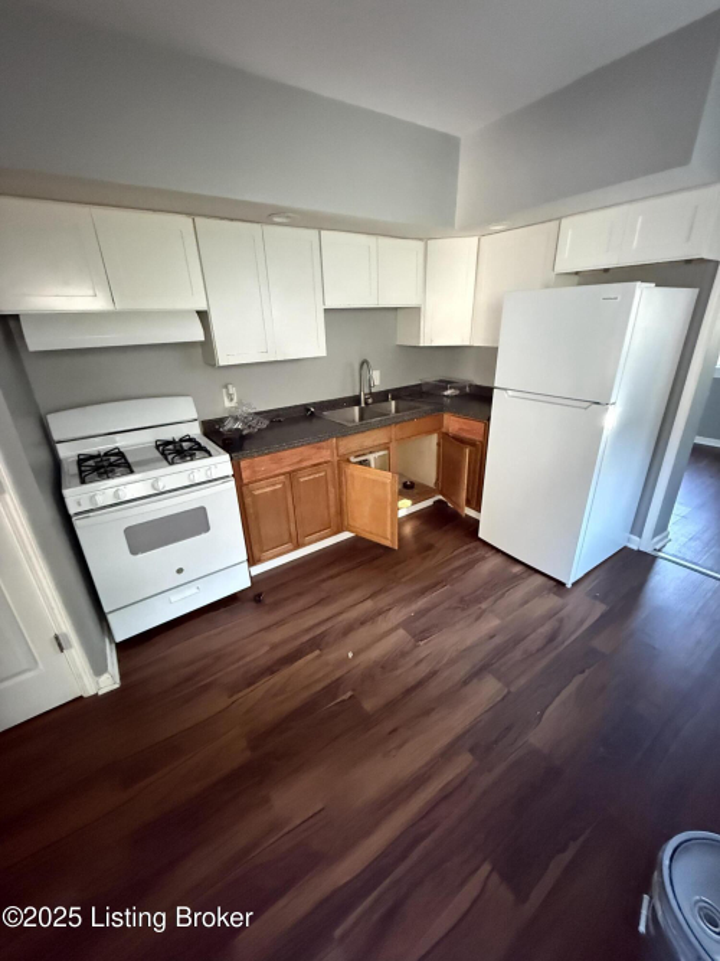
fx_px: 388
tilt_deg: -20.9
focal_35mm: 14
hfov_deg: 85.7
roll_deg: +1.2
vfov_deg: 102.1
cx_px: 360
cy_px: 480
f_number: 2.2
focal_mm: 2.22
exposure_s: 1/49
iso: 1600
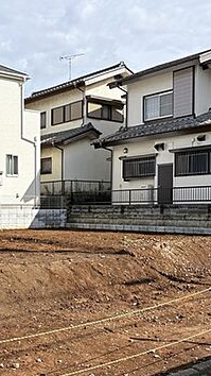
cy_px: 223
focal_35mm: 48
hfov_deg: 24.4
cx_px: 32
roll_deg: +1.1
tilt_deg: -0.4
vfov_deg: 42.7
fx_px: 478
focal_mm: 5.96
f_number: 1.6
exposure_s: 1/4065
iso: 50
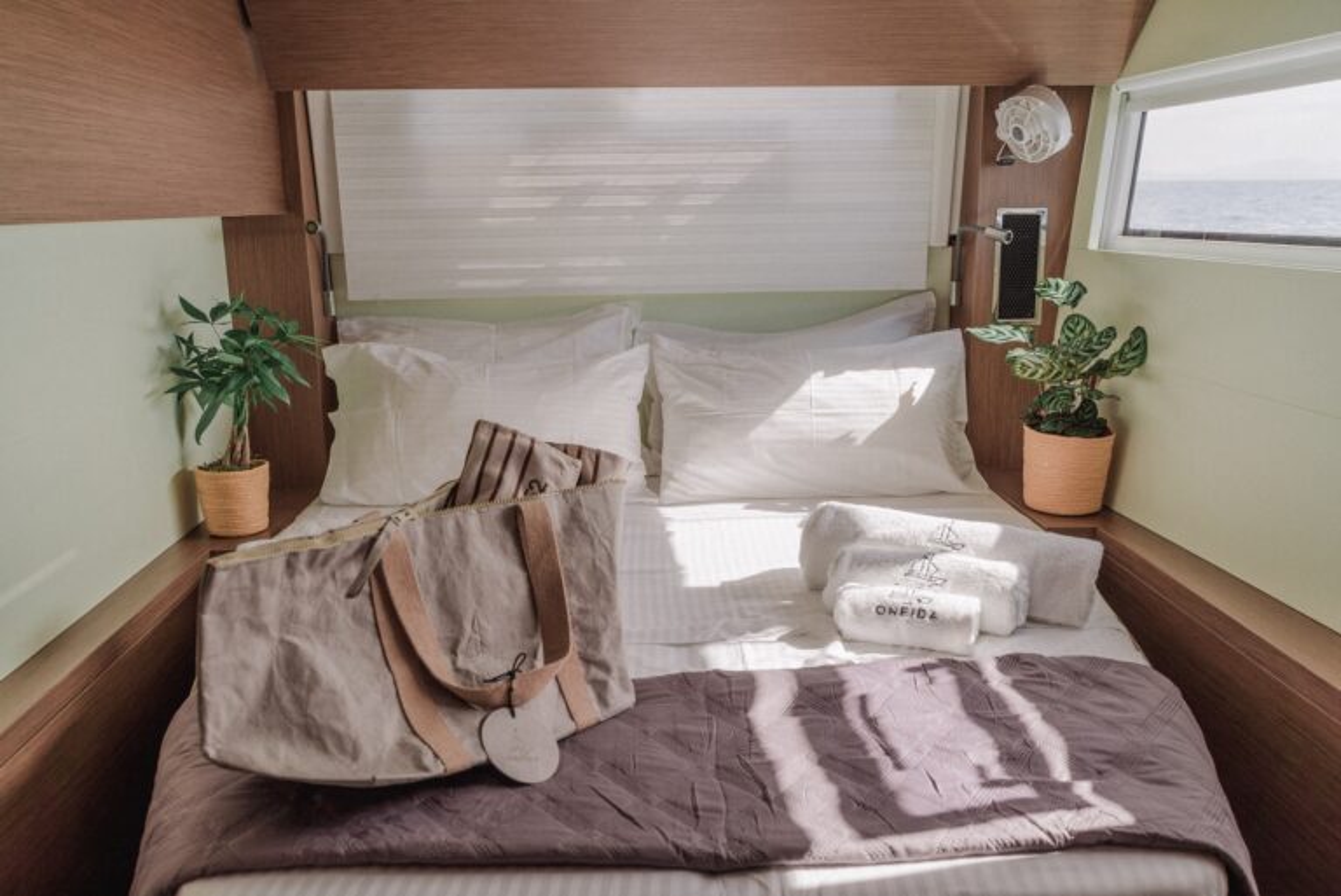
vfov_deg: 43.7
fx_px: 1118
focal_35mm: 30
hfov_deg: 61.9
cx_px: 670
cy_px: 448
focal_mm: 30
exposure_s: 1/80
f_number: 5.6
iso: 100
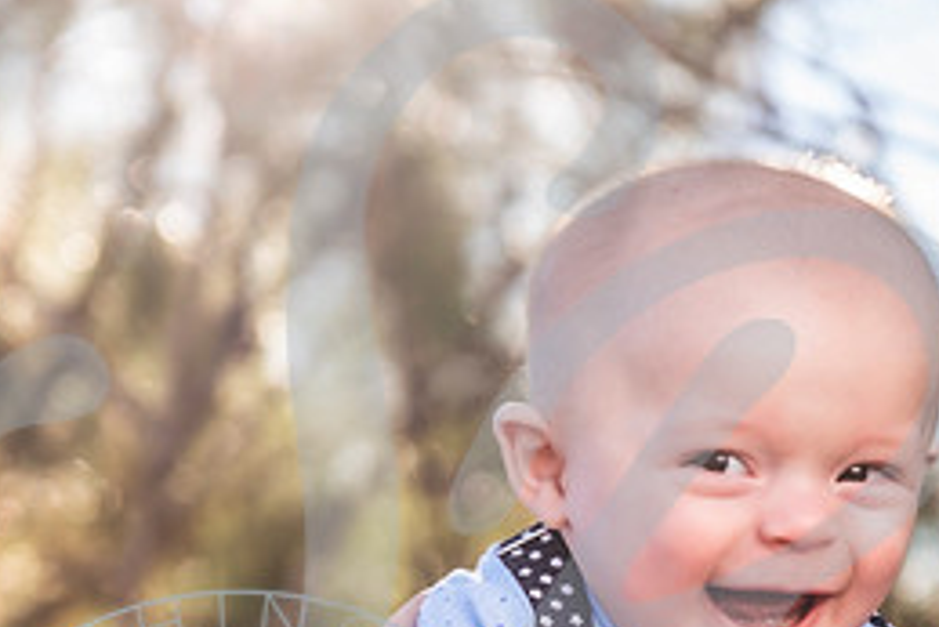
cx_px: 421
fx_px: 4097
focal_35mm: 157
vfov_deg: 8.7
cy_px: 658
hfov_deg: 13.1
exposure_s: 1/250
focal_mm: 70
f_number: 4
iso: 100
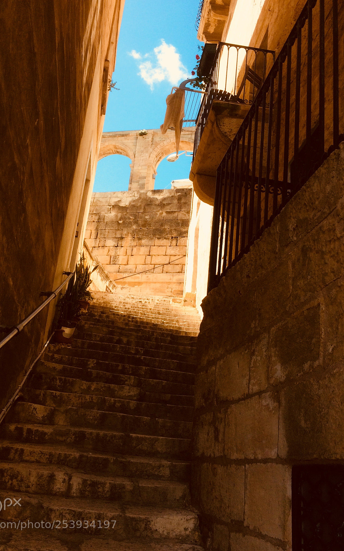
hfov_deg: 40.5
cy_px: 274
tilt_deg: +17.3
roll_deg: -1.9
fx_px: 465
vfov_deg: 61.2
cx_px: 143
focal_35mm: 31
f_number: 2.2
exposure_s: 1/1466
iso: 32
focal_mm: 4.15
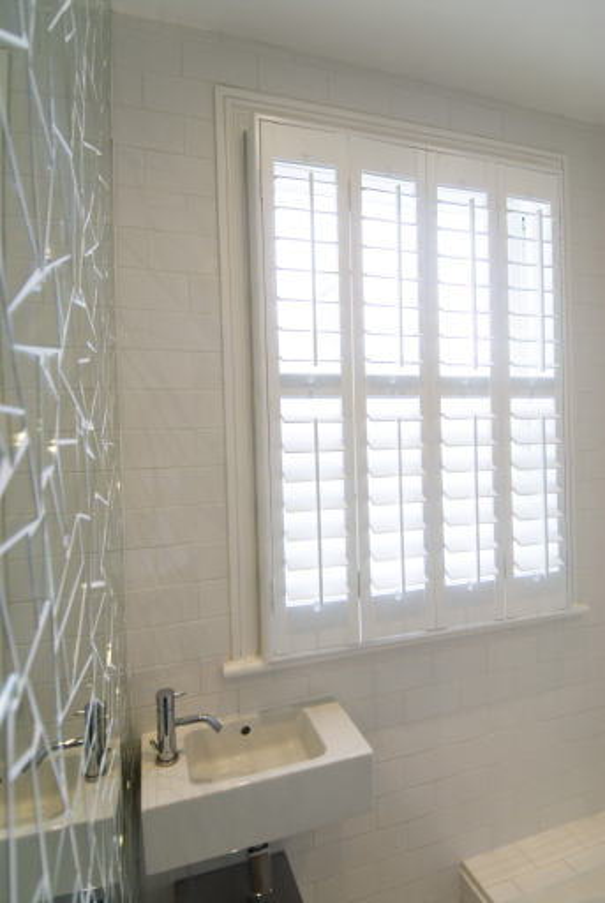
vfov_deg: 89.9
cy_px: 452
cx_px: 302
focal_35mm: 18
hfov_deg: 67.6
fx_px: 452
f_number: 4
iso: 200
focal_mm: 12
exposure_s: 1/60
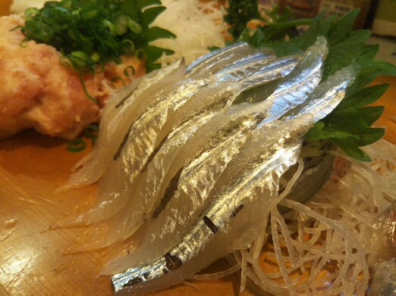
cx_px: 198
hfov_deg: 60.0
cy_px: 148
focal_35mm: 30
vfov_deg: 46.8
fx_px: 343
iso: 160
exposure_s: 1/33
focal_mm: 4
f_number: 2.2
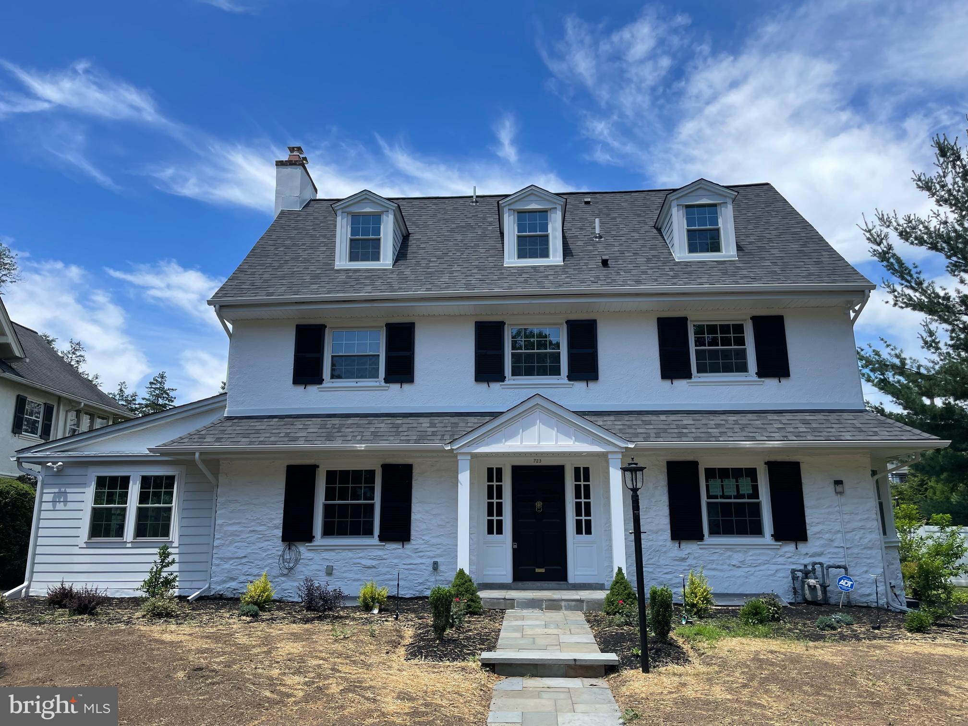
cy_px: 363
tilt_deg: +13.7
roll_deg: +0.0
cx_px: 484
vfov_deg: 53.1
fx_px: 727
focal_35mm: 26
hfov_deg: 67.3
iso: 32
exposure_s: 1/2257
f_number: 1.6
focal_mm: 4.2
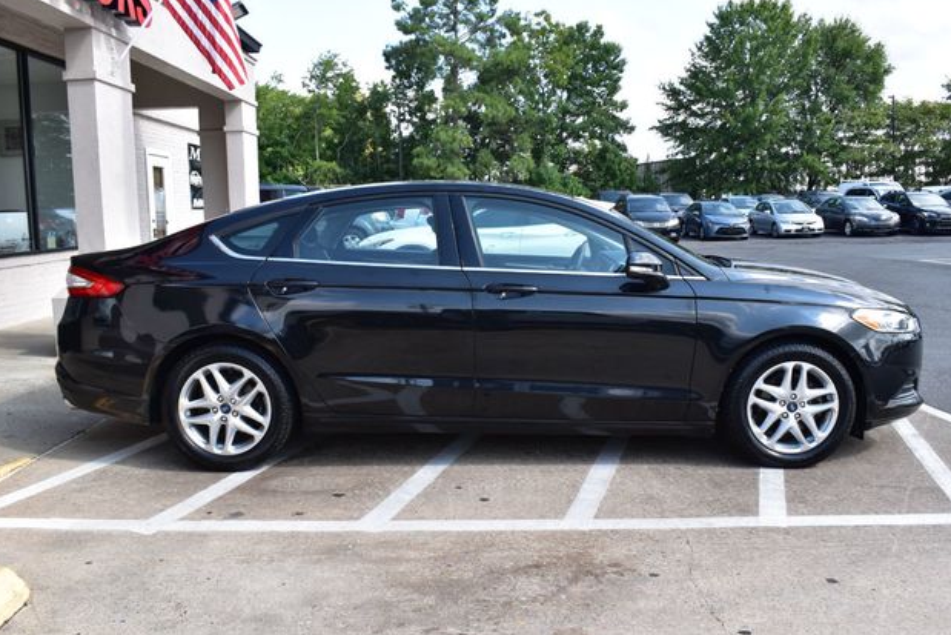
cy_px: 314
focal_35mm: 31
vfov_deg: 42.3
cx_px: 484
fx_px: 819
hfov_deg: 60.3
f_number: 10
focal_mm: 20
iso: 400
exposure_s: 1/250
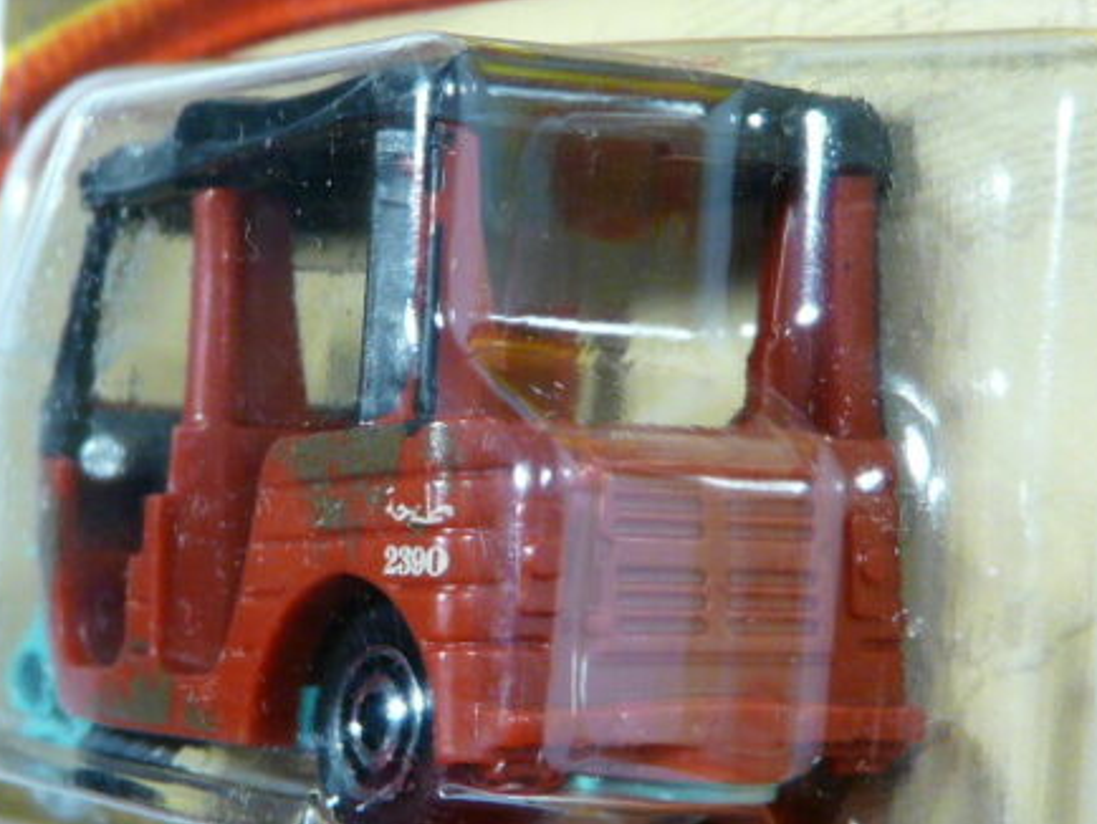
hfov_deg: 17.0
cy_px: 382
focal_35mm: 116
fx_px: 3678
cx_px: 478
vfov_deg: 12.8
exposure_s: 1/50
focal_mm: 8.8
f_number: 3.2
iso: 160
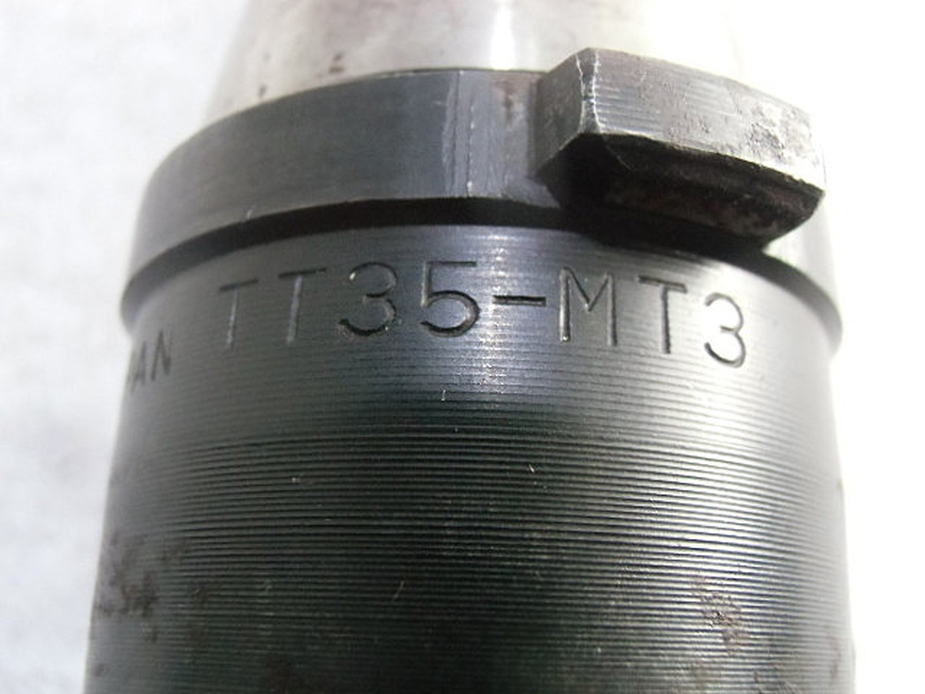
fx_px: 882
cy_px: 347
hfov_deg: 55.4
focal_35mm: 33
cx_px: 462
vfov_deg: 42.9
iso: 800
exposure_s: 1/40
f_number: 3.7
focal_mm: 5.93
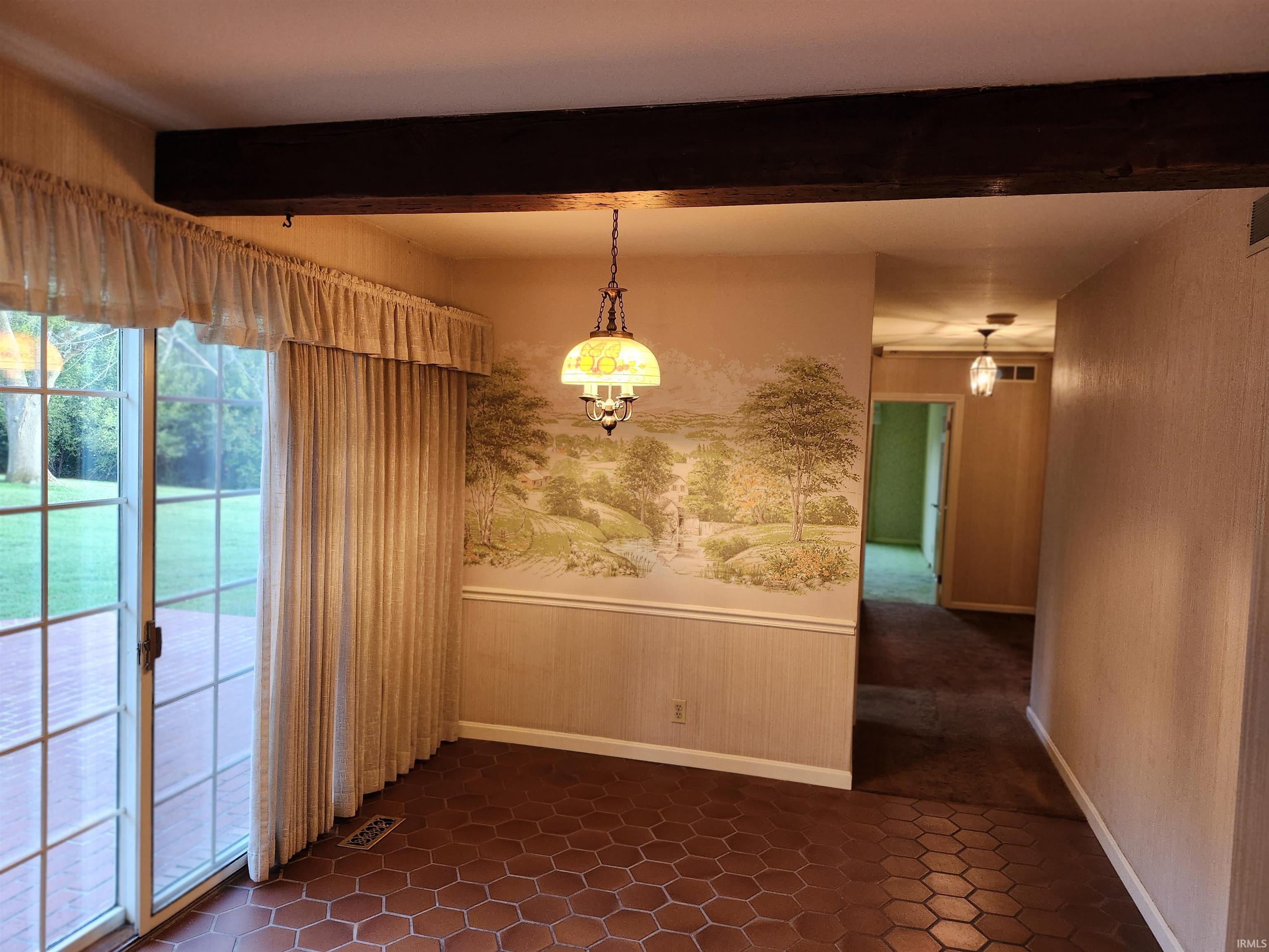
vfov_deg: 58.9
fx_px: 843
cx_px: 634
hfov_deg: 73.9
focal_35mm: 23
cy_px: 476
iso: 640
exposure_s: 1/120
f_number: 1.8
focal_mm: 5.54
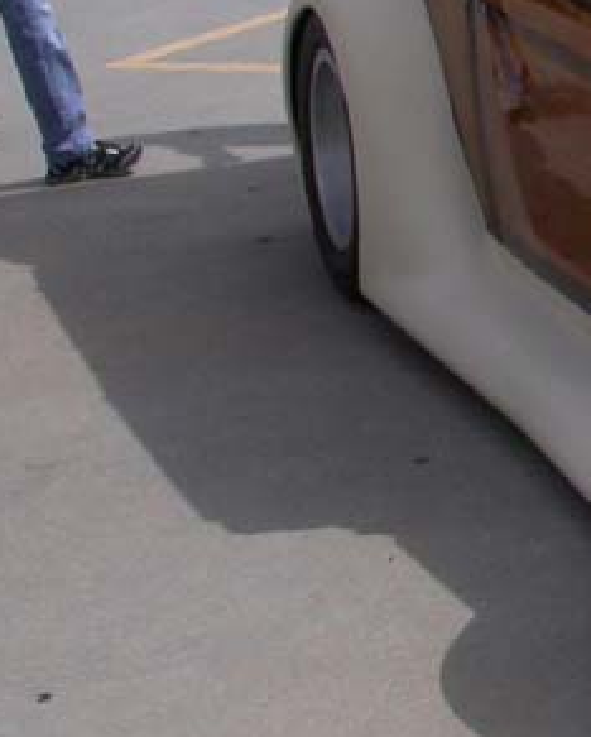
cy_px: 235
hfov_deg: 11.2
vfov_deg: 14.8
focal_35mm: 130
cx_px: 995
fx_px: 2839
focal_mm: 7.85
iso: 100
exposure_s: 1/631
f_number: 7.5
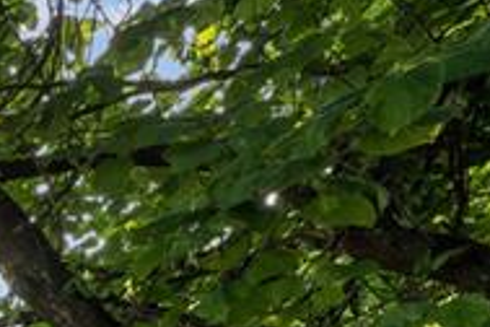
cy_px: 698
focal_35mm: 97
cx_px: -734
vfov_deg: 12.2
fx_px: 1318
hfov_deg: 13.8
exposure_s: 1/4
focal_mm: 17.9
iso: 100
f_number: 22
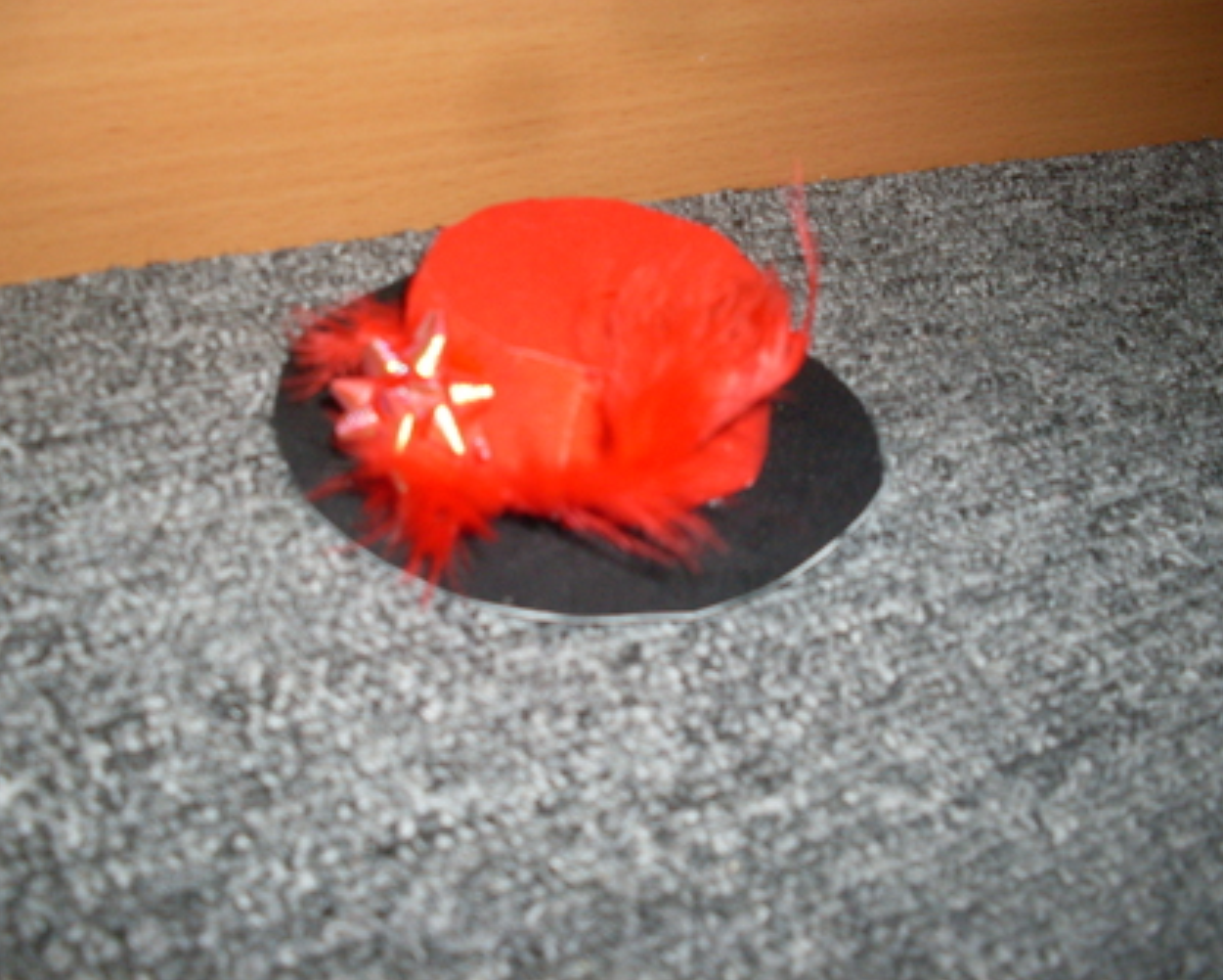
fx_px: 1449
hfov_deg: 45.8
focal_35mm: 40
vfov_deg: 37.4
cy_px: 487
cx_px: 590
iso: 100
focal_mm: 6.3
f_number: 2.8
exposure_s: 1/45
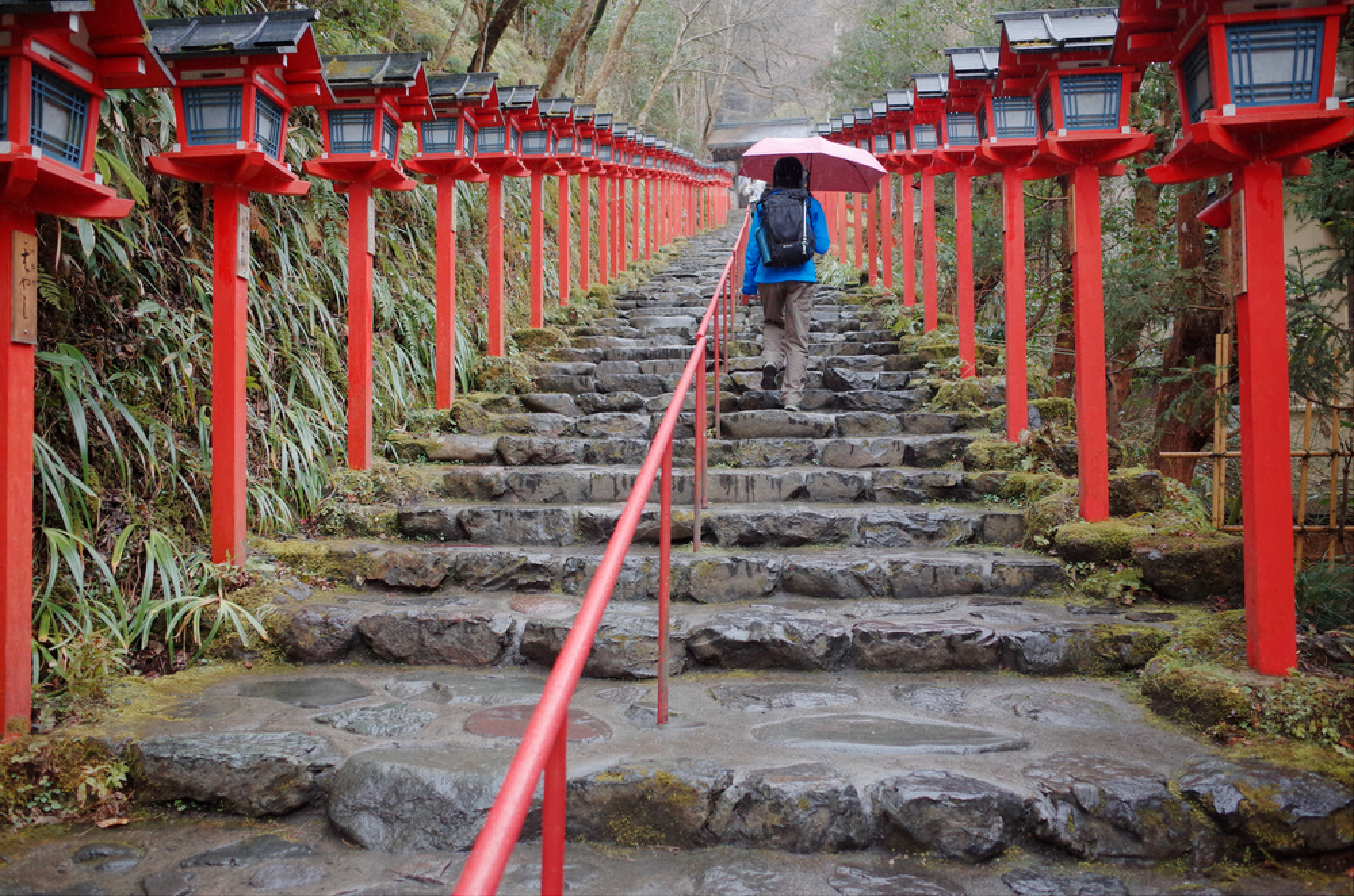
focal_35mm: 28
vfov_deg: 46.2
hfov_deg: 65.6
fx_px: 1051
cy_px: 448
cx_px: 677
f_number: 2.8
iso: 800
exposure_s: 1/250
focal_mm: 18.3
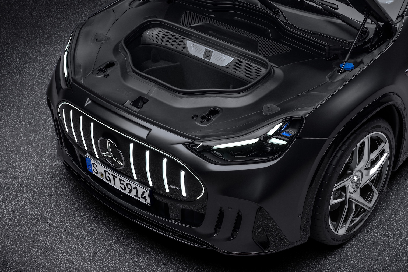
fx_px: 646
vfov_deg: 23.8
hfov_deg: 35.0
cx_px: 210
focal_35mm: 57
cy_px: 132
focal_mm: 45
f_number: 8
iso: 200
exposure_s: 1/10
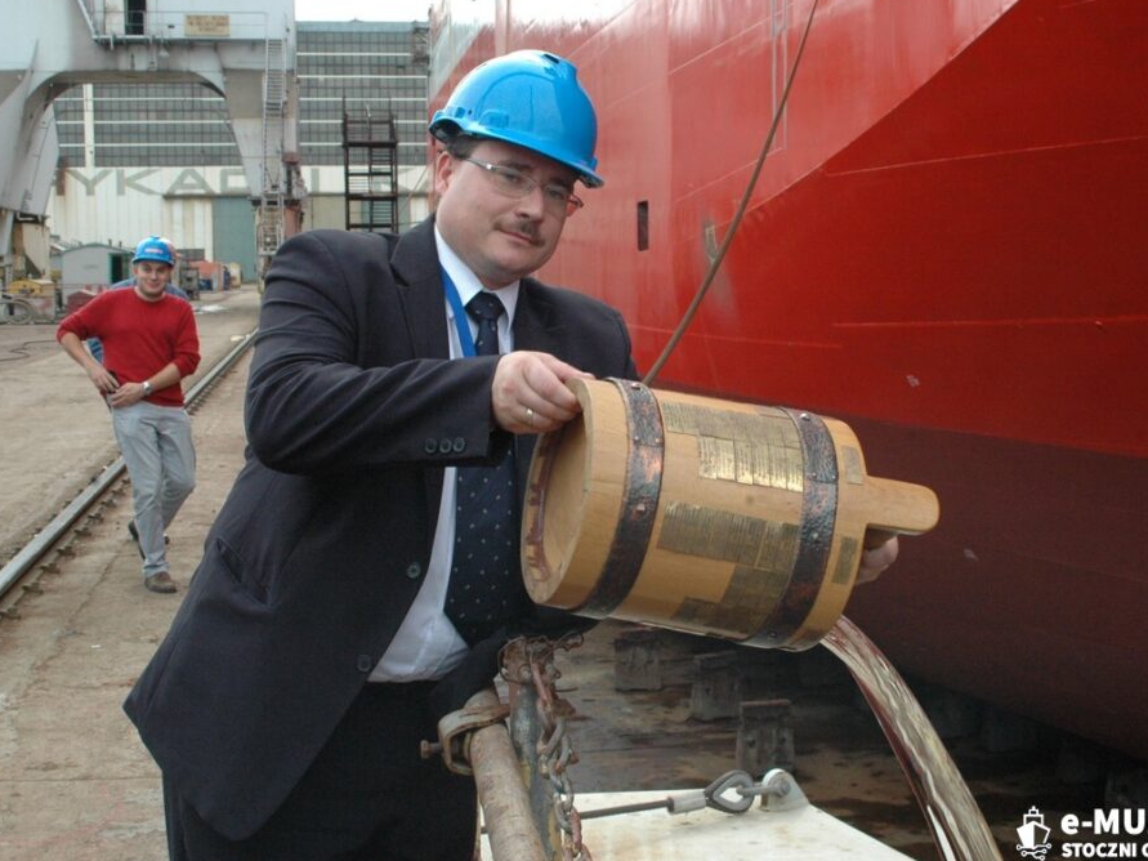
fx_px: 1757
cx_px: 602
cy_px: 423
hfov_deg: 36.2
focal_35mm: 53
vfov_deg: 27.5
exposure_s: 1/160
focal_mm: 32
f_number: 14
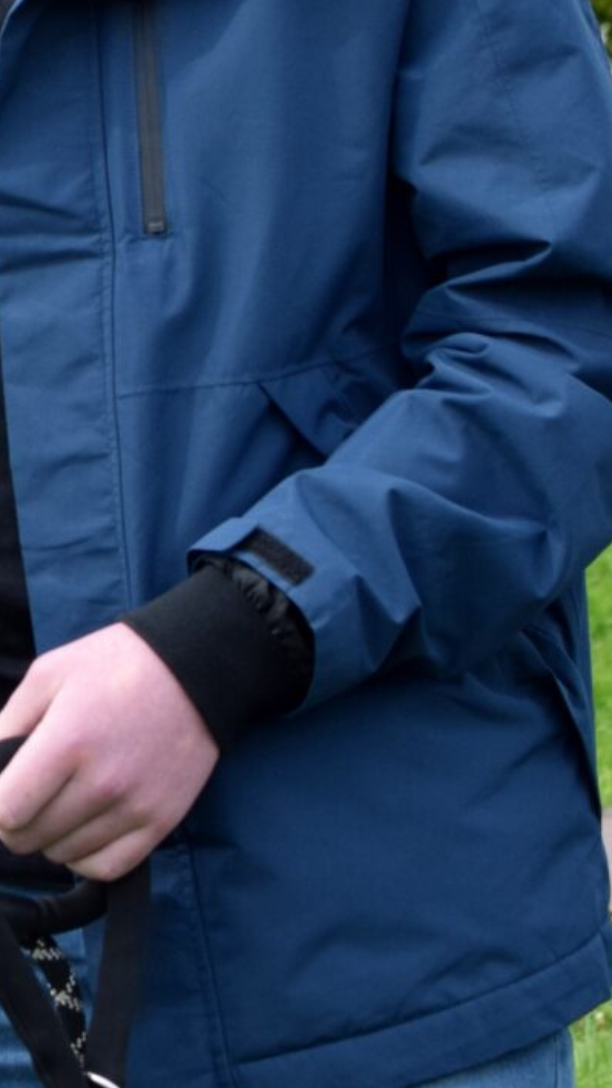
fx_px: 4833
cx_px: -354
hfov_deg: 7.1
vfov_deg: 12.8
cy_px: 212
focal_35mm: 168
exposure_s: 1/1600
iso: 400
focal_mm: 35
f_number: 6.3
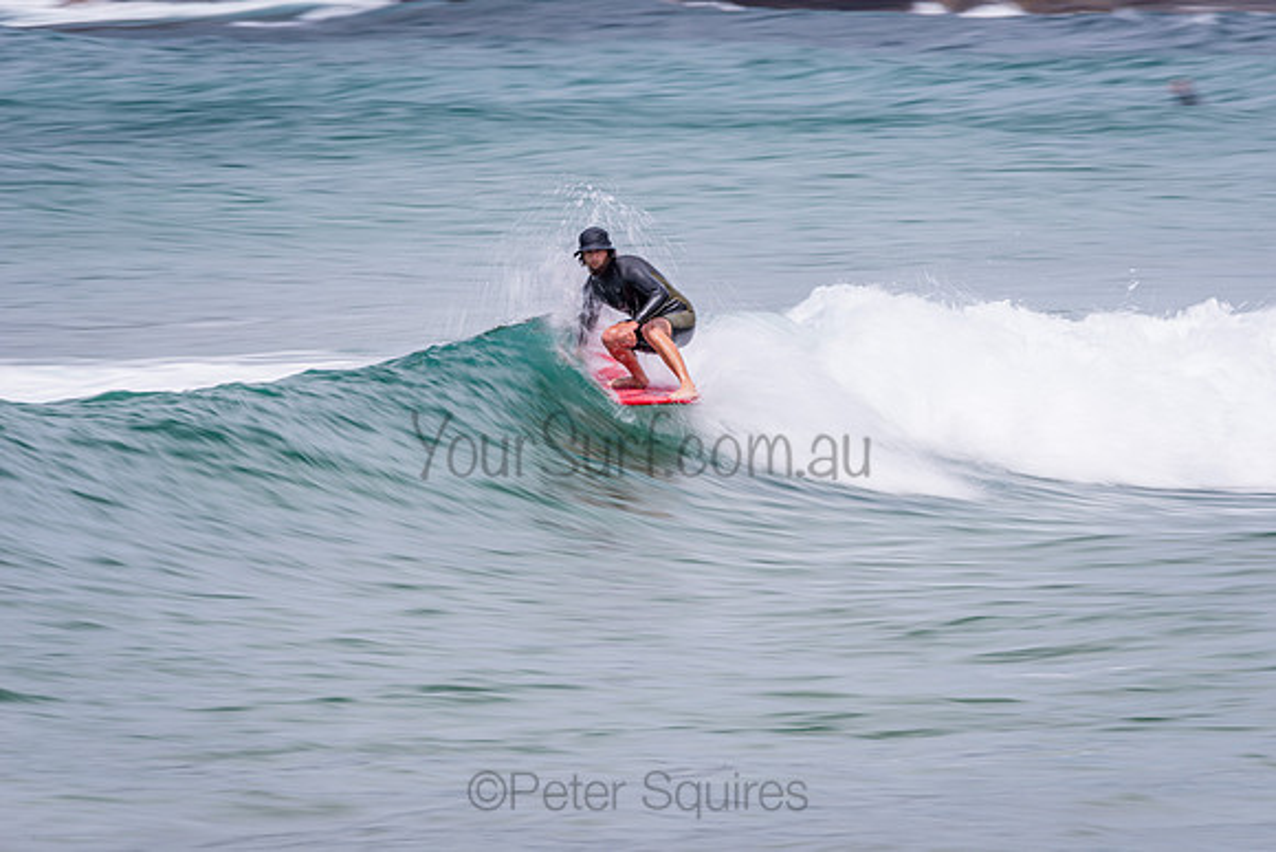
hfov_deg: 4.1
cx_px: 638
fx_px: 17726
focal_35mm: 500
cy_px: 426
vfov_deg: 2.8
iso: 64
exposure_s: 1/20
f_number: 16
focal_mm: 500
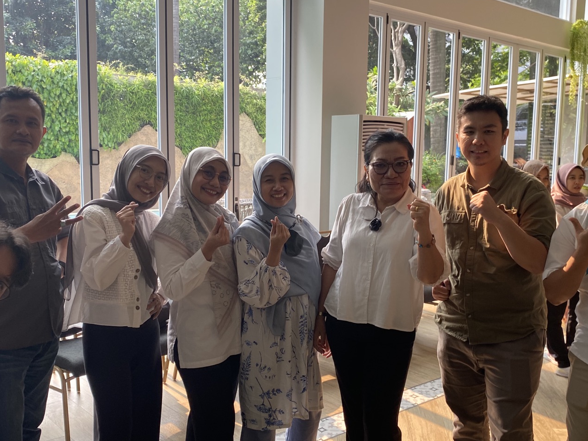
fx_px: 629
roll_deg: +0.8
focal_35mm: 37
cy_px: 234
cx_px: 321
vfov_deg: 38.7
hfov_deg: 50.1
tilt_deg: -7.6
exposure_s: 1/121
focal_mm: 4.25
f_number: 1.8
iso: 50
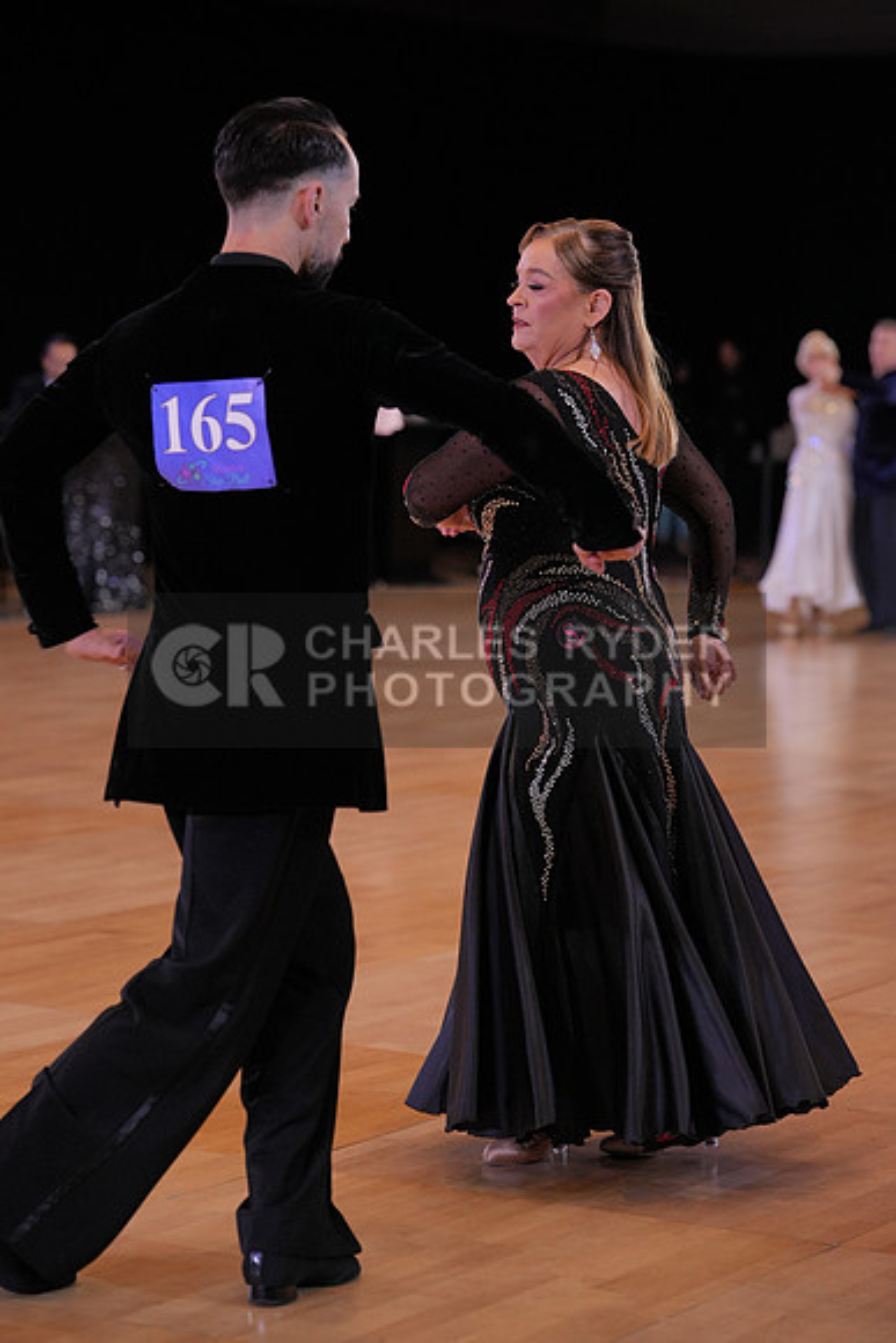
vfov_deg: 21.7
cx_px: 448
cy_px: 672
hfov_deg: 14.6
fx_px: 3507
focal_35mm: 94
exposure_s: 1/500
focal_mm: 94
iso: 1600
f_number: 3.5
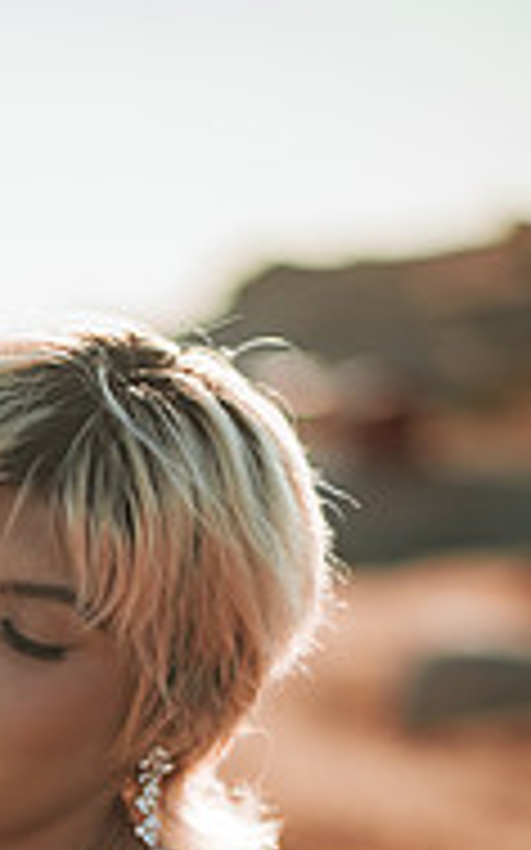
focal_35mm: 141
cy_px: 994
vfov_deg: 14.4
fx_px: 3267
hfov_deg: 9.2
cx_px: -122
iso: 100
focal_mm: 58
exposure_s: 1/5000
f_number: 1.4
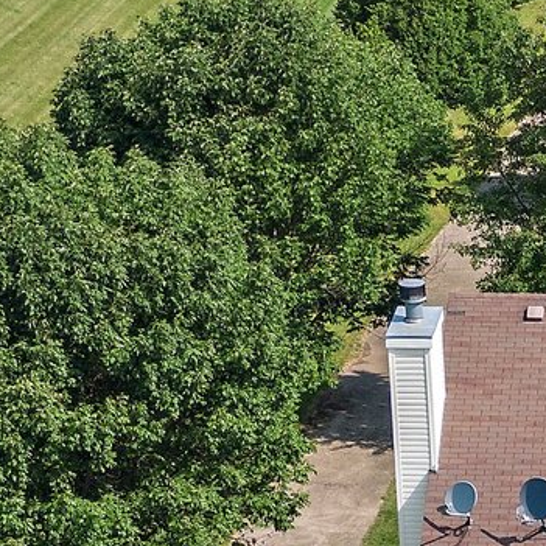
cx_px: 837
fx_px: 3105
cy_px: 716
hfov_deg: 9.7
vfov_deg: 9.9
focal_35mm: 174
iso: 100
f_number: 3.8
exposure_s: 1/500
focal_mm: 8.6
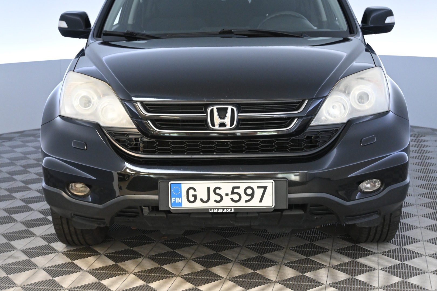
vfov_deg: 23.8
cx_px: 218
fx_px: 692
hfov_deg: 35.1
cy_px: 146
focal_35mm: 57
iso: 2500
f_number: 5.6
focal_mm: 38
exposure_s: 1/60
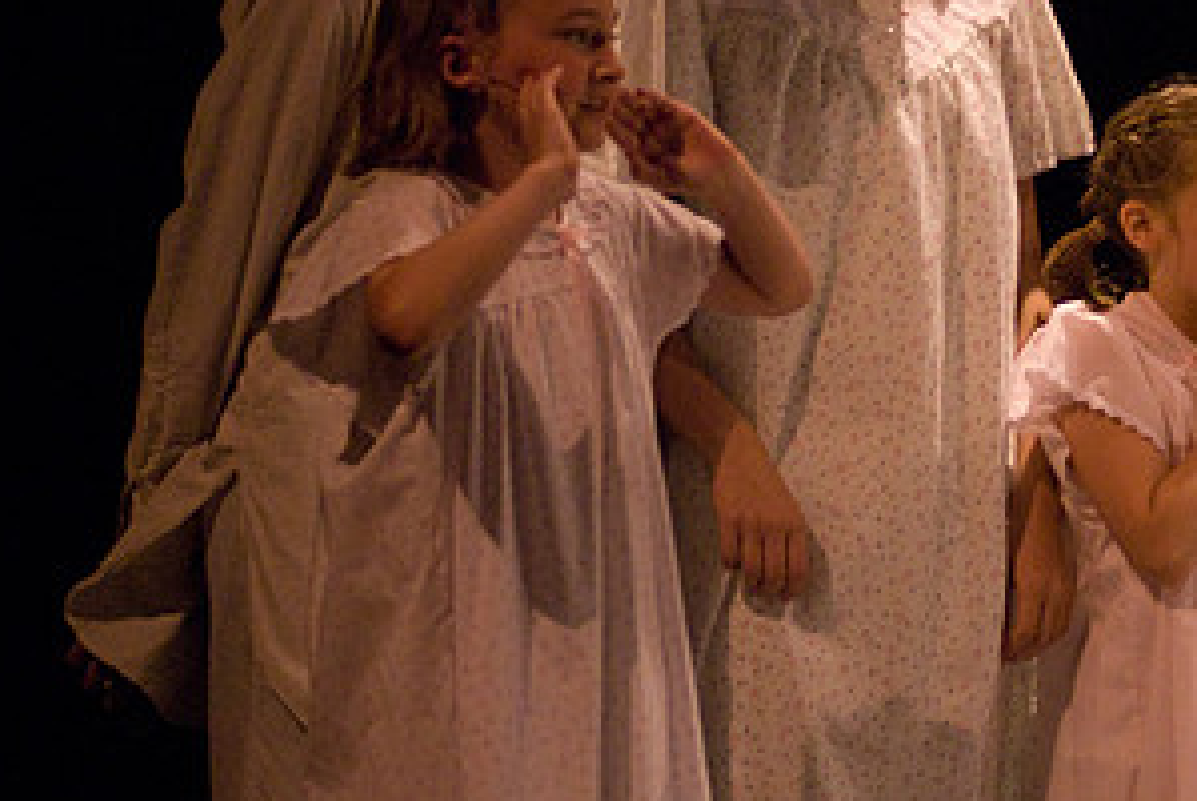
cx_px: 1117
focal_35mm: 276
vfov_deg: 5.0
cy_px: 184
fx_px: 9185
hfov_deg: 7.4
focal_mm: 95
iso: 1600
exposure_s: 1/125
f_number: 2.8
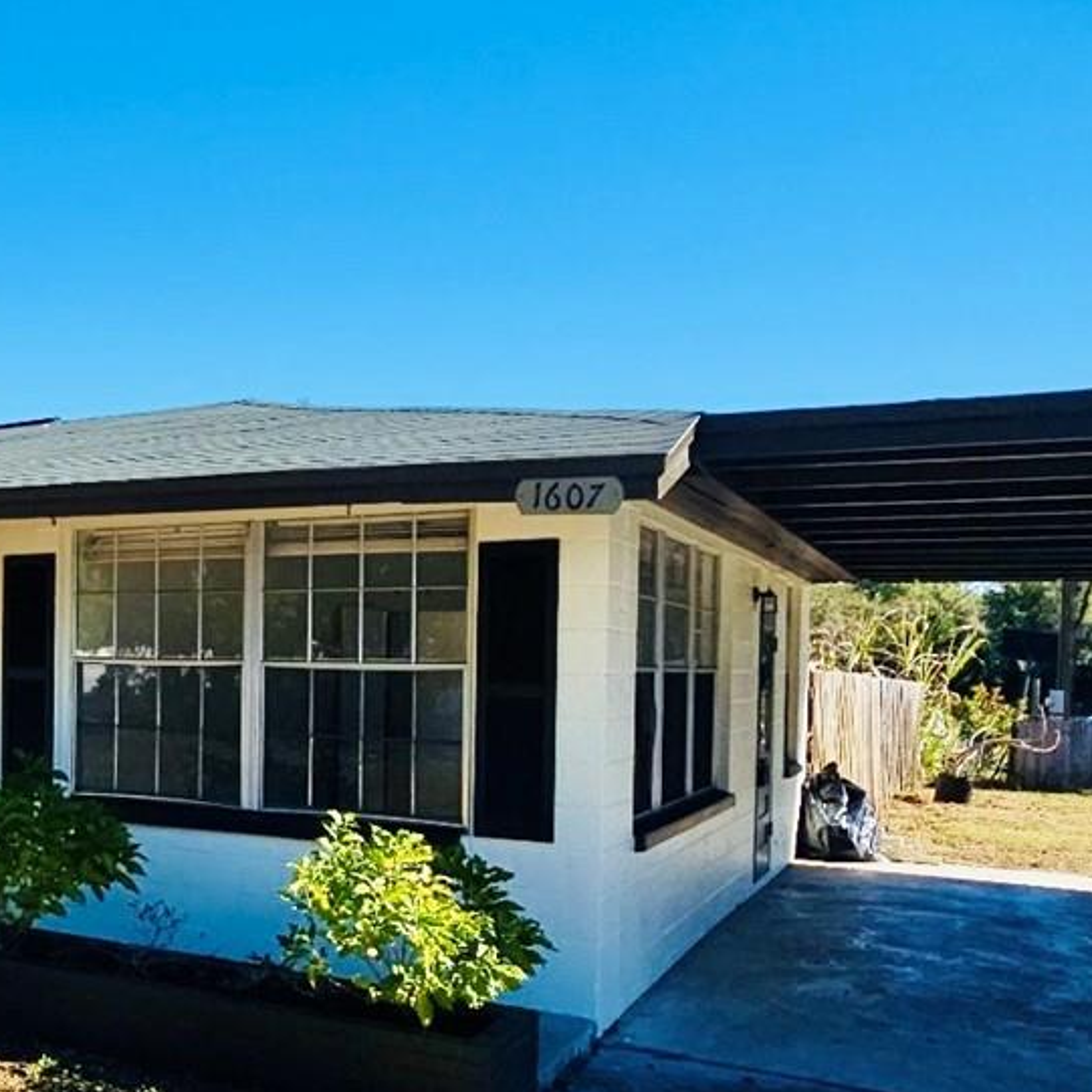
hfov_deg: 44.0
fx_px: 1213
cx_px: 103
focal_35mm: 34
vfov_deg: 47.9
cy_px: 692
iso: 50
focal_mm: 2.2
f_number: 2.2
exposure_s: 1/1667
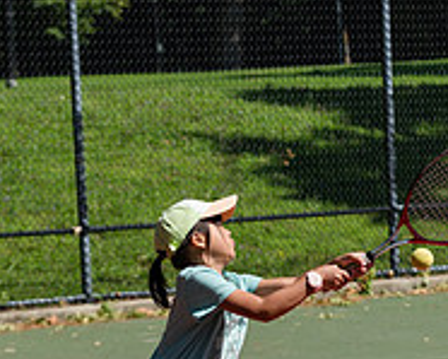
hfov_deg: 9.4
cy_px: 384
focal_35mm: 205
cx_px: 229
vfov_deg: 7.5
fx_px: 2720
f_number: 3.5
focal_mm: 70
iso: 200
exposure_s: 1/2000
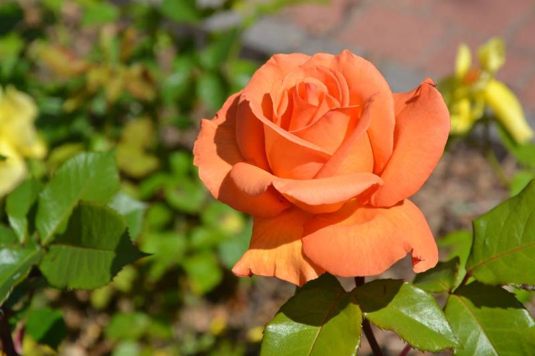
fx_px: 1783
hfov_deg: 17.1
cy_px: 178
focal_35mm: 120
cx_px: 268
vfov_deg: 11.4
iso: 100
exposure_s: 1/250
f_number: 8
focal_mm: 80
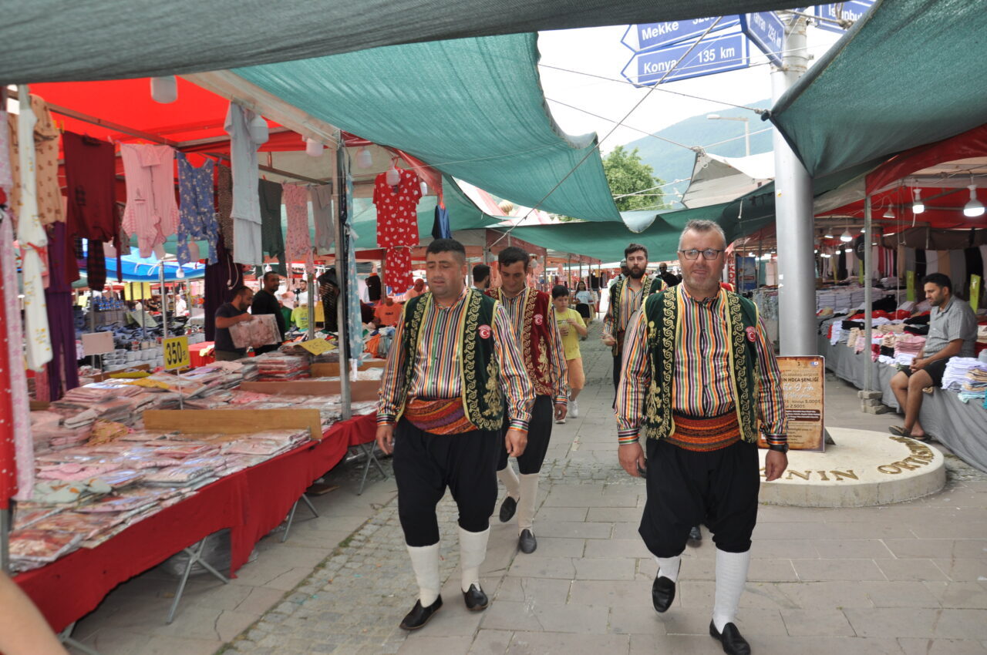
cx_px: 494
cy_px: 328
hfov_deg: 67.4
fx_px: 739
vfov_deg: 47.8
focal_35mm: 27
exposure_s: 1/200
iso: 200
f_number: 6.3
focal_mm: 18
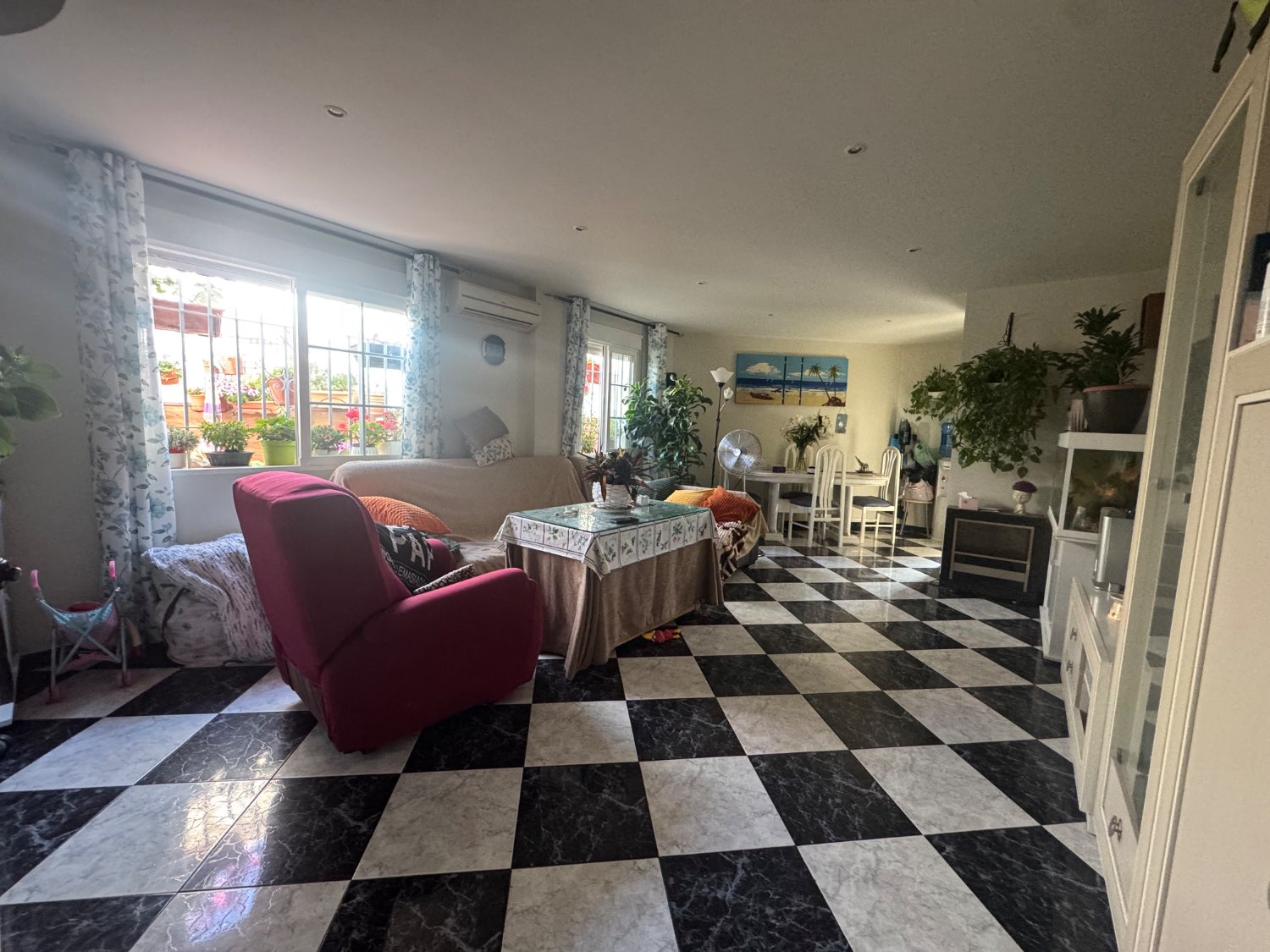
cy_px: 476
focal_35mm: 14
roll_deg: -1.1
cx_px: 635
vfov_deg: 85.7
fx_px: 514
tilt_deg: -4.9
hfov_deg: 102.1
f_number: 2.2
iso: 500
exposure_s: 1/60
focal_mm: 2.22
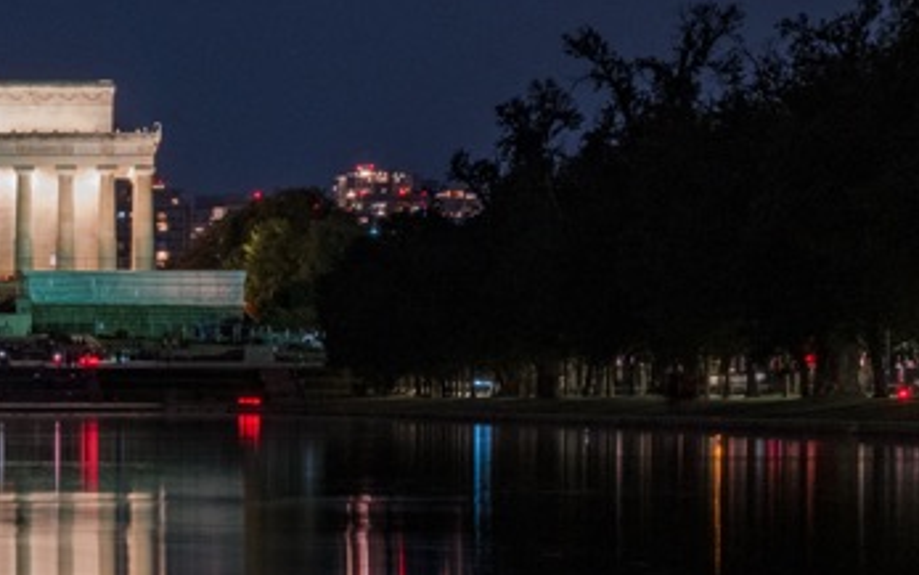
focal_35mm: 247
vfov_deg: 5.3
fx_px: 6187
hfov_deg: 8.4
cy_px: 609
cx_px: -98
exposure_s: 10
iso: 800
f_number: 18
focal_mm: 70
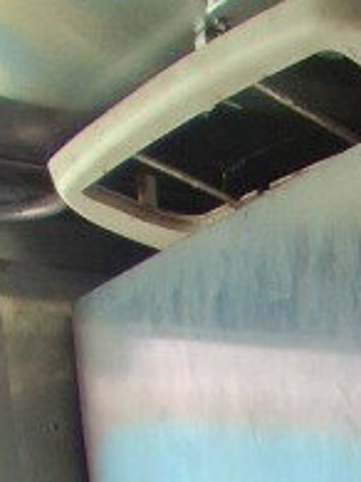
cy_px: 928
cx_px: 648
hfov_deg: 17.1
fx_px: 988
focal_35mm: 71
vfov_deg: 18.9
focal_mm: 1.4
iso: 80
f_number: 2.2
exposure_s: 1/120
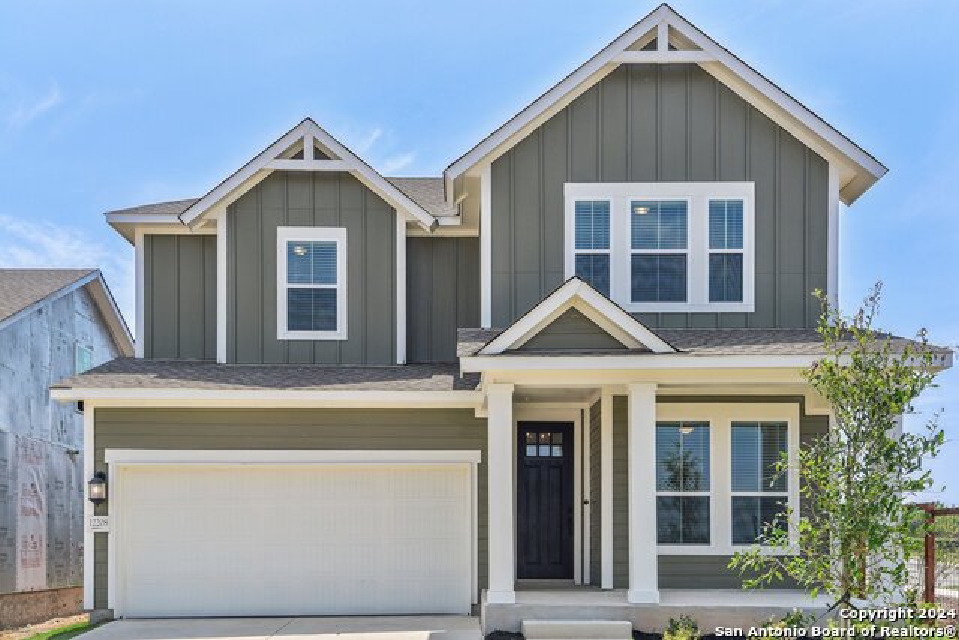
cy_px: 320
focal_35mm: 32
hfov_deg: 58.7
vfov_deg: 41.1
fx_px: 853
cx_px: 480
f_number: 8
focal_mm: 32
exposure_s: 1/640
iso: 400
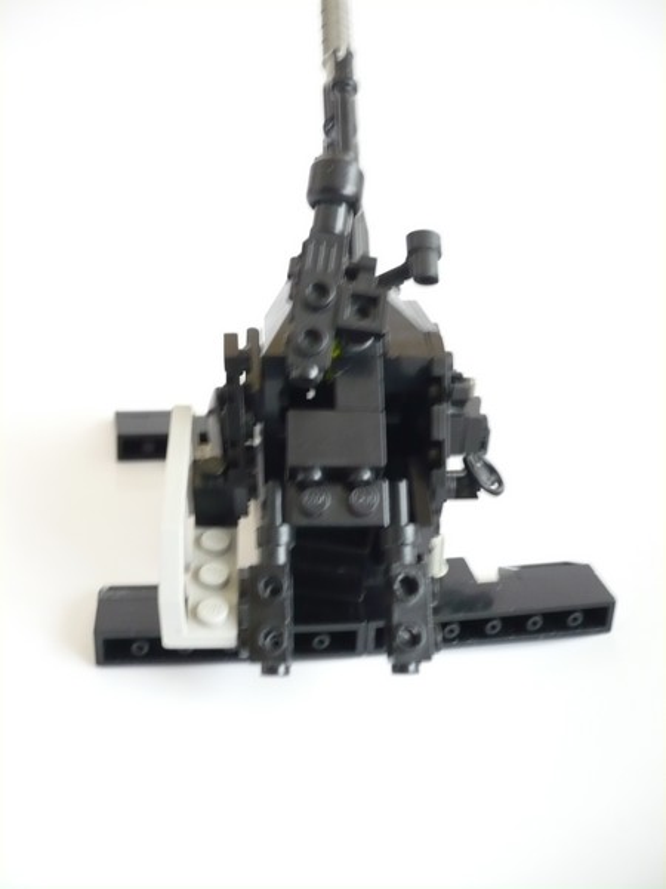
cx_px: 333
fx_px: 898
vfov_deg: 52.6
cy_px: 444
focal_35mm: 35
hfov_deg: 40.7
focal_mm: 5.8
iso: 200
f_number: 2.8
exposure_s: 1/8
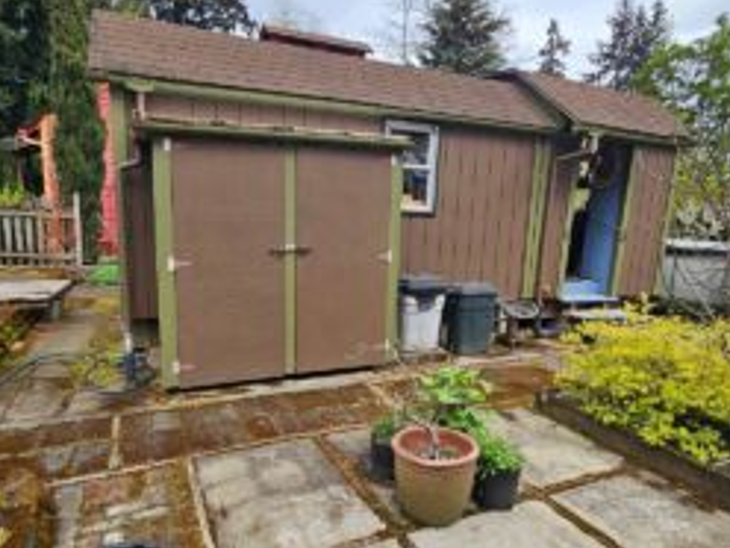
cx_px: 368
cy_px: 286
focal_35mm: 21
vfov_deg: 63.4
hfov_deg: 79.0
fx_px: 443
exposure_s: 1/769
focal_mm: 2.2
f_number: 2.2
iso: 64
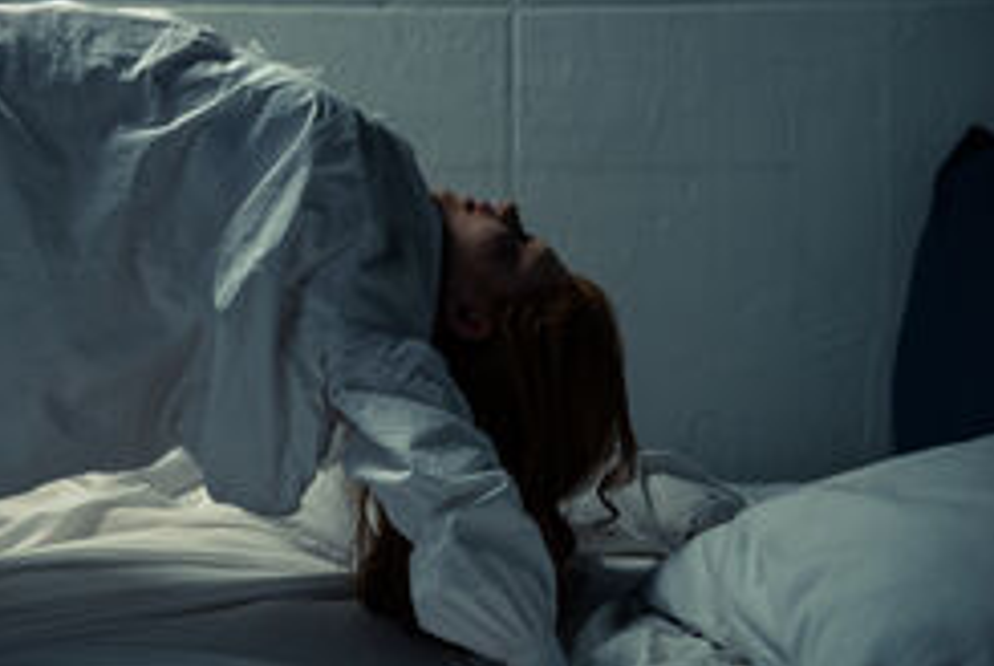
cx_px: 284
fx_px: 1824
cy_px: 240
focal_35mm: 66
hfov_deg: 30.1
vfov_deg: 20.6
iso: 160
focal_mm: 36
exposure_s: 1/200
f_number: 3.5
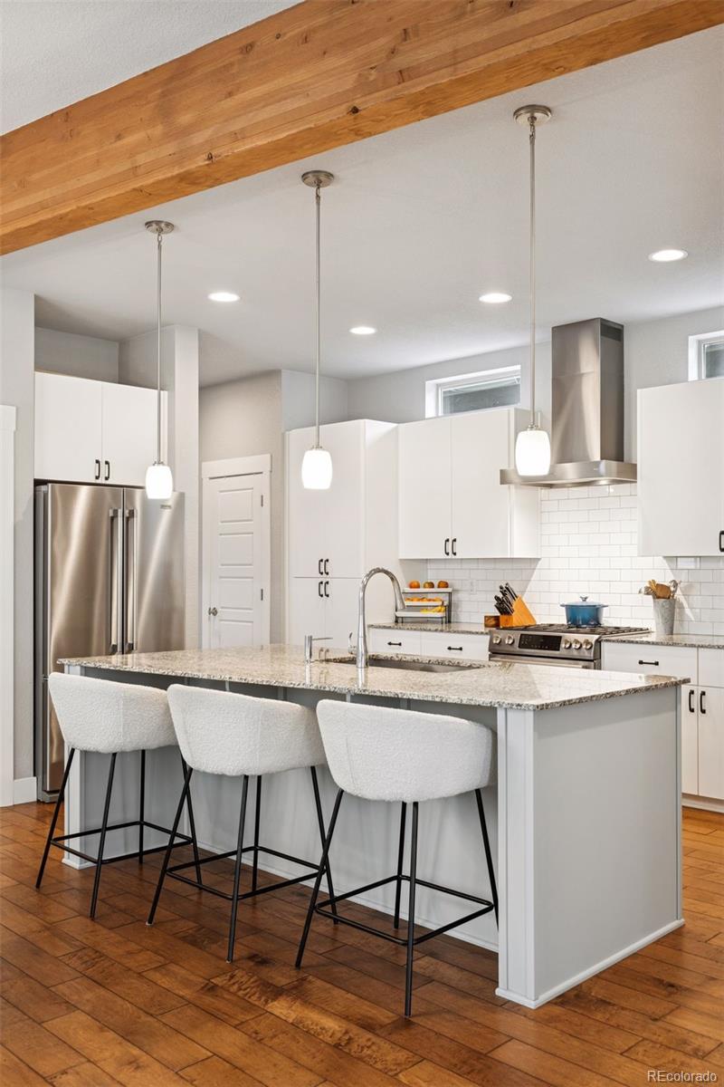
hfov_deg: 41.1
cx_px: 362
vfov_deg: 58.7
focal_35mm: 32
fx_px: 965
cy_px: 544
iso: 400
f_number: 9
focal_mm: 32
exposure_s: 1/8
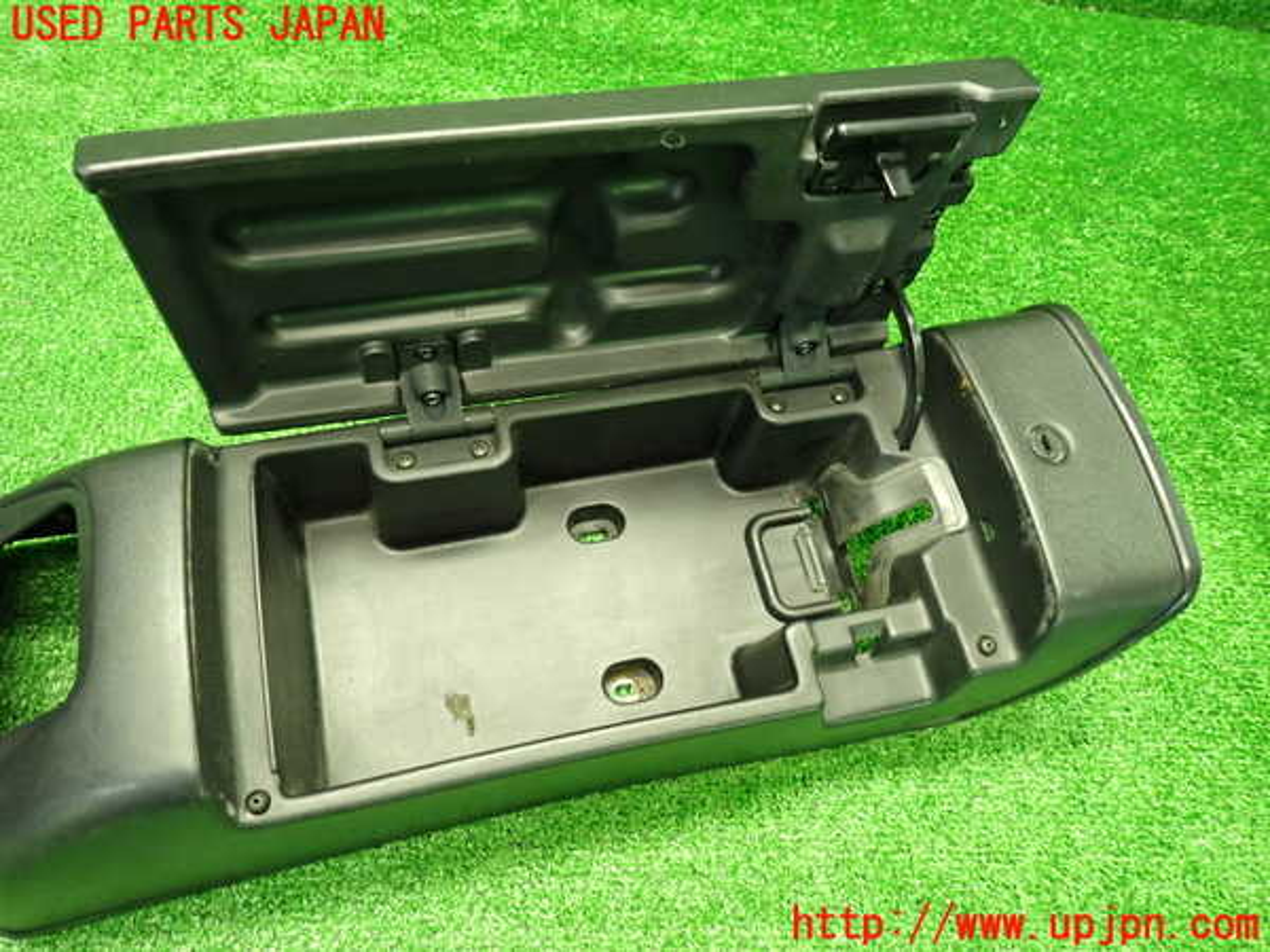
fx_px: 917
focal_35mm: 25
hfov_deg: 69.4
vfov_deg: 54.9
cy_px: 476
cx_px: 635
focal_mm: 4.5
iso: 500
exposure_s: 1/30
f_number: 2
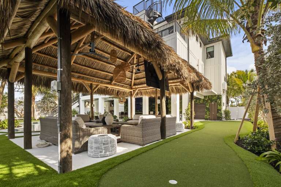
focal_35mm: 15
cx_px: 140
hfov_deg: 100.4
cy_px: 94
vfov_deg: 77.3
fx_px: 117
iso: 400
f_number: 9
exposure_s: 1/60
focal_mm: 10
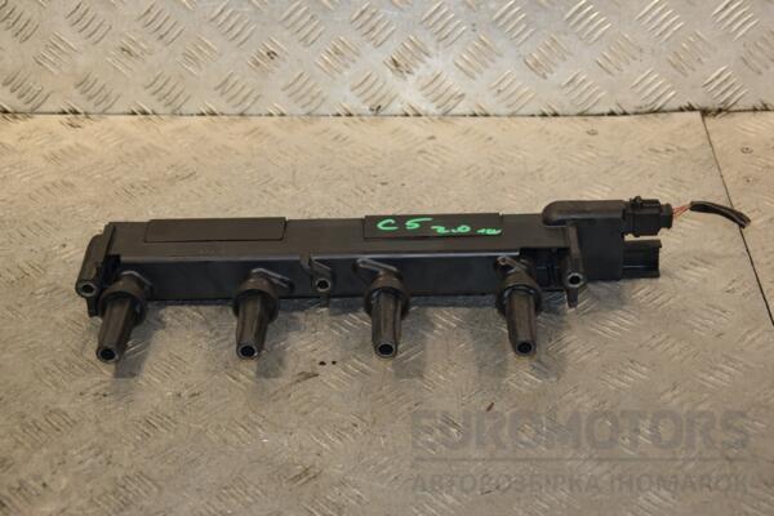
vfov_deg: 20.2
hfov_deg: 29.9
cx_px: 387
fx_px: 1451
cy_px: 258
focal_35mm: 68
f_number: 5.6
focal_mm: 45
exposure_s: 1/200
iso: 800
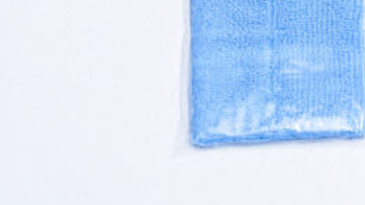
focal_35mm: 179
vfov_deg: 6.7
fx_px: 1732
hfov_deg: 12.0
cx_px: 279
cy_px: -103
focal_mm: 63
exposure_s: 1/160
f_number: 9
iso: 3200
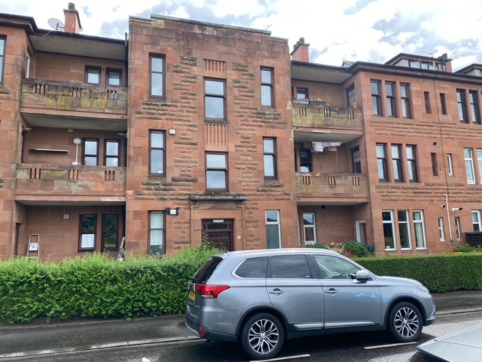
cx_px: 241
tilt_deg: +9.3
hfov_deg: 67.3
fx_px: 362
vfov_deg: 53.1
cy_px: 181
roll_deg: +1.4
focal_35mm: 26
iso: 32
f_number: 1.8
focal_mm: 4.25
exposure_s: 1/742
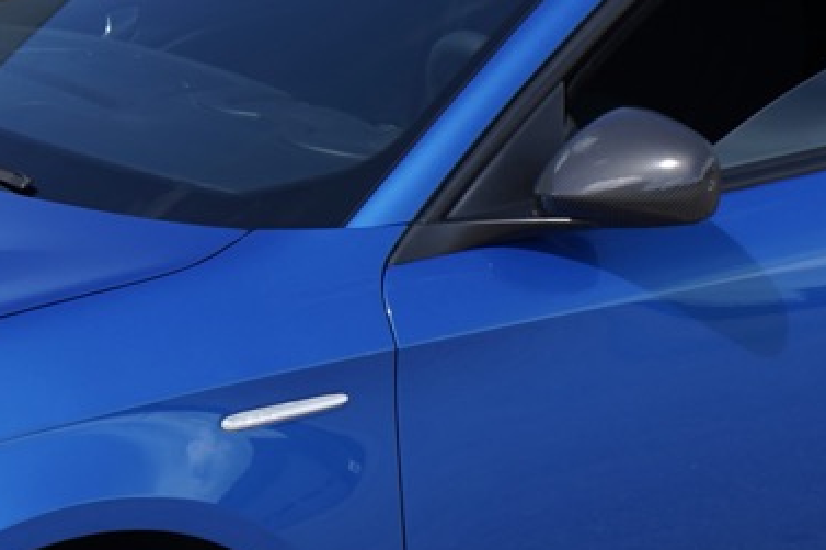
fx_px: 7591
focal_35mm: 331
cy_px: 526
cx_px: 379
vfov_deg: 4.1
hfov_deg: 6.2
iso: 100
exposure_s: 1/250
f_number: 7.1
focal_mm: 65
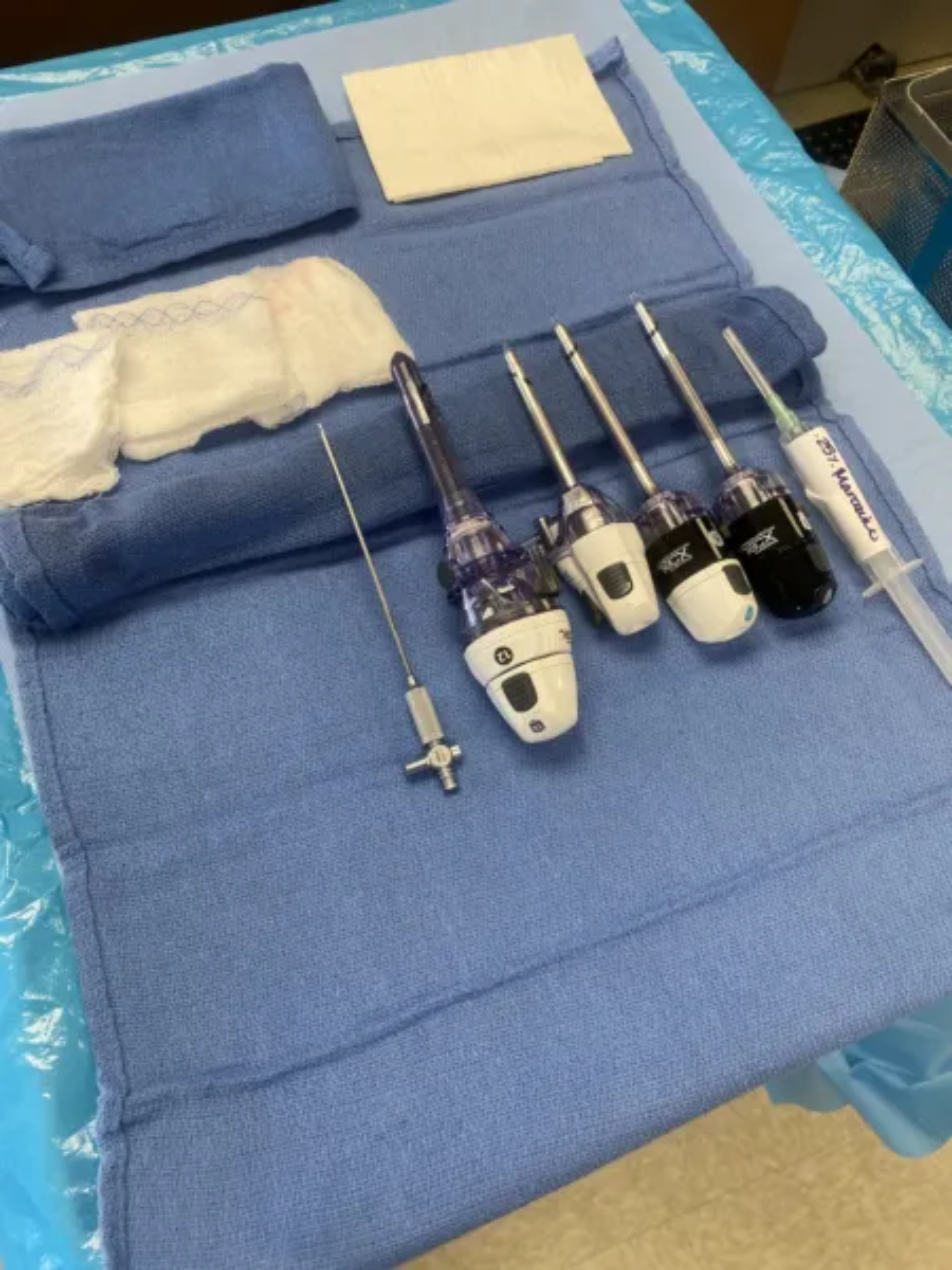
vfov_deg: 67.3
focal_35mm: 26
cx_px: 476
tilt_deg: -62.0
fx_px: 953
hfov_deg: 53.1
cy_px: 635
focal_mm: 4.25
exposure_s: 1/120
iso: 80
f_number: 1.8
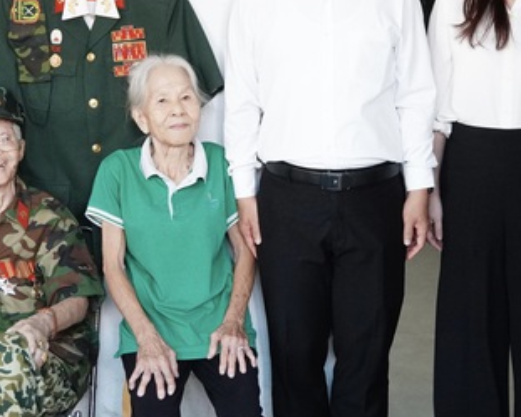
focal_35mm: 66
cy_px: 111
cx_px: 181
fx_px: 1018
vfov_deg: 23.0
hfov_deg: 28.5
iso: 2500
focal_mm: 20
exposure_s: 1/250
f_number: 2.8
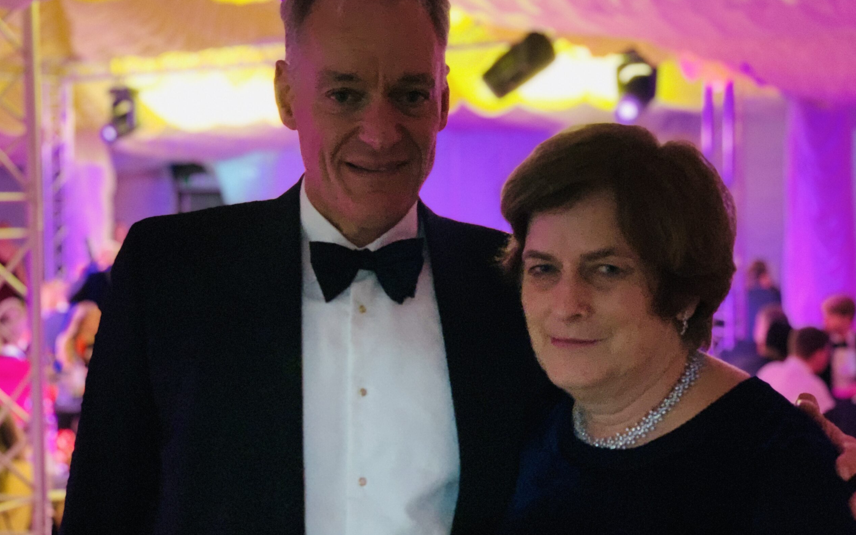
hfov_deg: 36.3
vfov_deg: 23.1
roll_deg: +1.7
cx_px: 428
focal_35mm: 56
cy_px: 257
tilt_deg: -3.4
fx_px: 1306
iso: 1000
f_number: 2.4
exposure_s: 1/30
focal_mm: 6
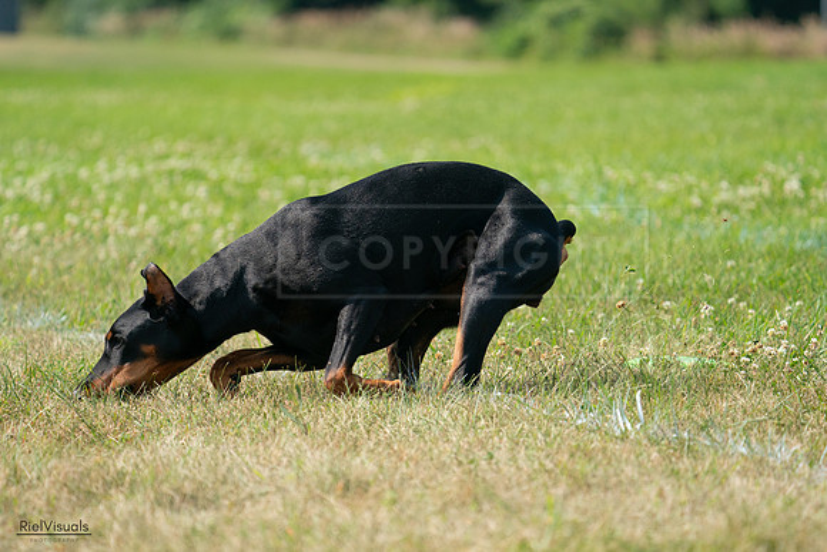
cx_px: 414
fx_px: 5422
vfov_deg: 5.8
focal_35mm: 236
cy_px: 276
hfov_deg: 8.7
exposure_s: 1/4000
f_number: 5.6
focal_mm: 236
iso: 1250
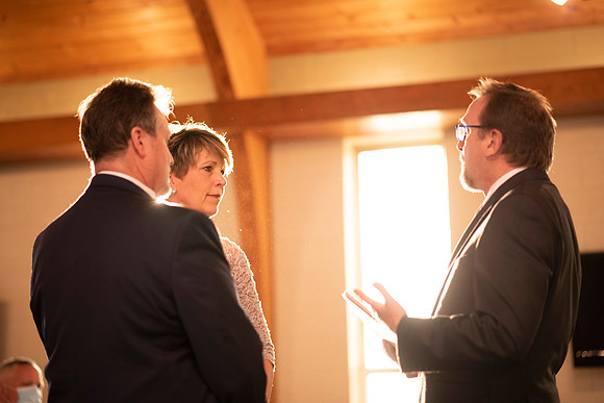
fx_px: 1426
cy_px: 202
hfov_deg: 23.9
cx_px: 302
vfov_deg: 16.1
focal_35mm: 85
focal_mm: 85
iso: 500
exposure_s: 1/100
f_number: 1.8
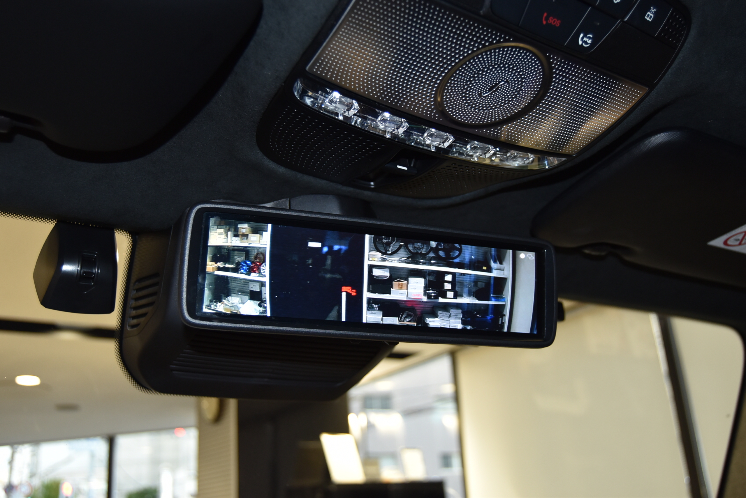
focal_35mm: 36
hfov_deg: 53.1
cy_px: 249
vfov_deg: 36.9
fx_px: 747
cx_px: 373
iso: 640
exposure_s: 1/60
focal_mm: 24
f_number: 3.8
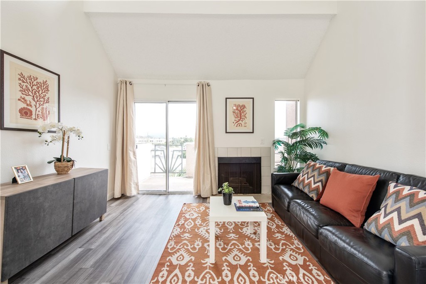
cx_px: 213
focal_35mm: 14
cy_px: 142
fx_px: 166
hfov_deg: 104.2
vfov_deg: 81.2
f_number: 5.6
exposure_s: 1/125
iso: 180
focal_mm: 14
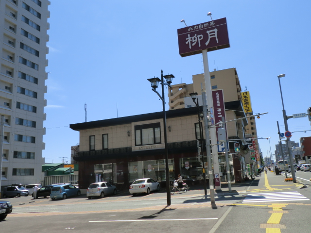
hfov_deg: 56.8
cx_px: 156
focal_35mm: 32
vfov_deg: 44.2
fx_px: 287
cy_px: 116
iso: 50
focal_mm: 5.8
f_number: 3.5
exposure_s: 1/800
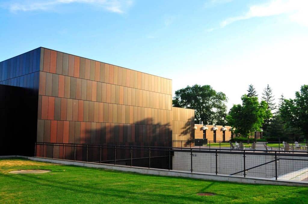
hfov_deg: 55.2
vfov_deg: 38.3
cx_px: 154
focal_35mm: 34
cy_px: 102
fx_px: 295
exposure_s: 1/160
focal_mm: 23
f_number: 5.6
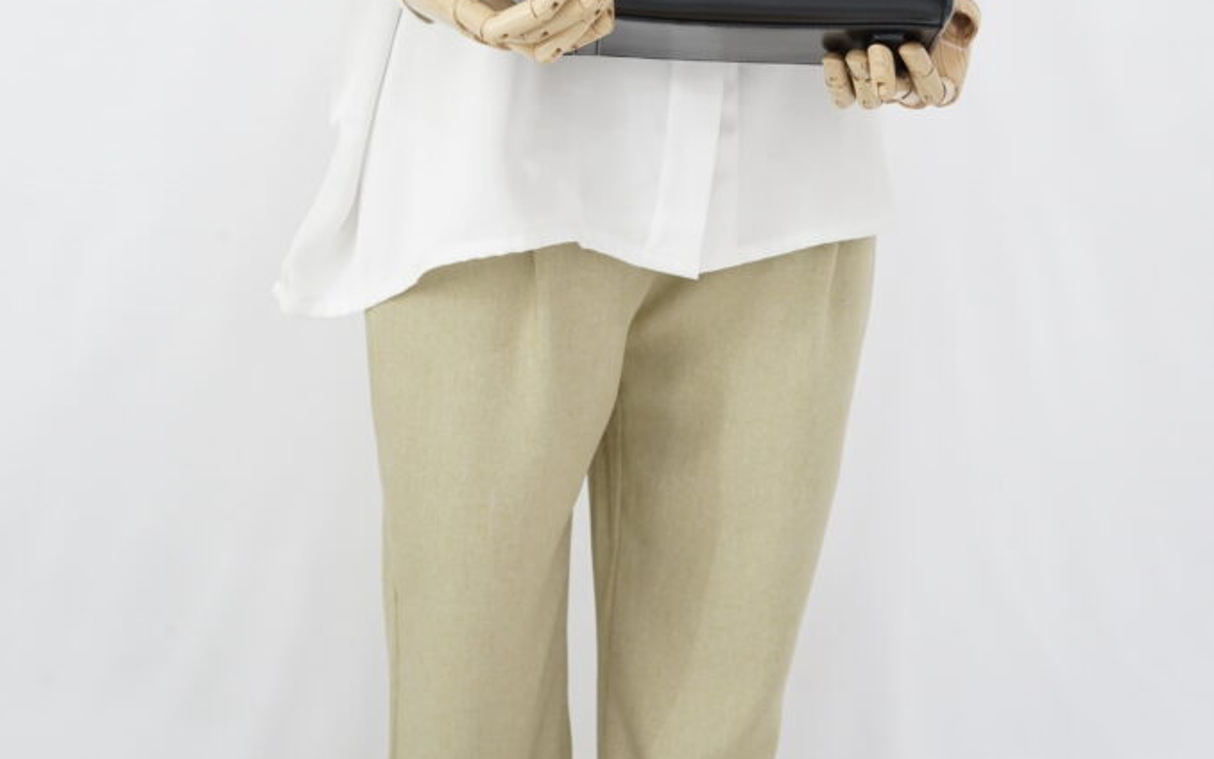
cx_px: 604
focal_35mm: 77
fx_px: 2548
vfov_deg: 16.5
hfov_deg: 26.8
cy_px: -38
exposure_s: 1/2.5
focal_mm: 50
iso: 640
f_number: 9
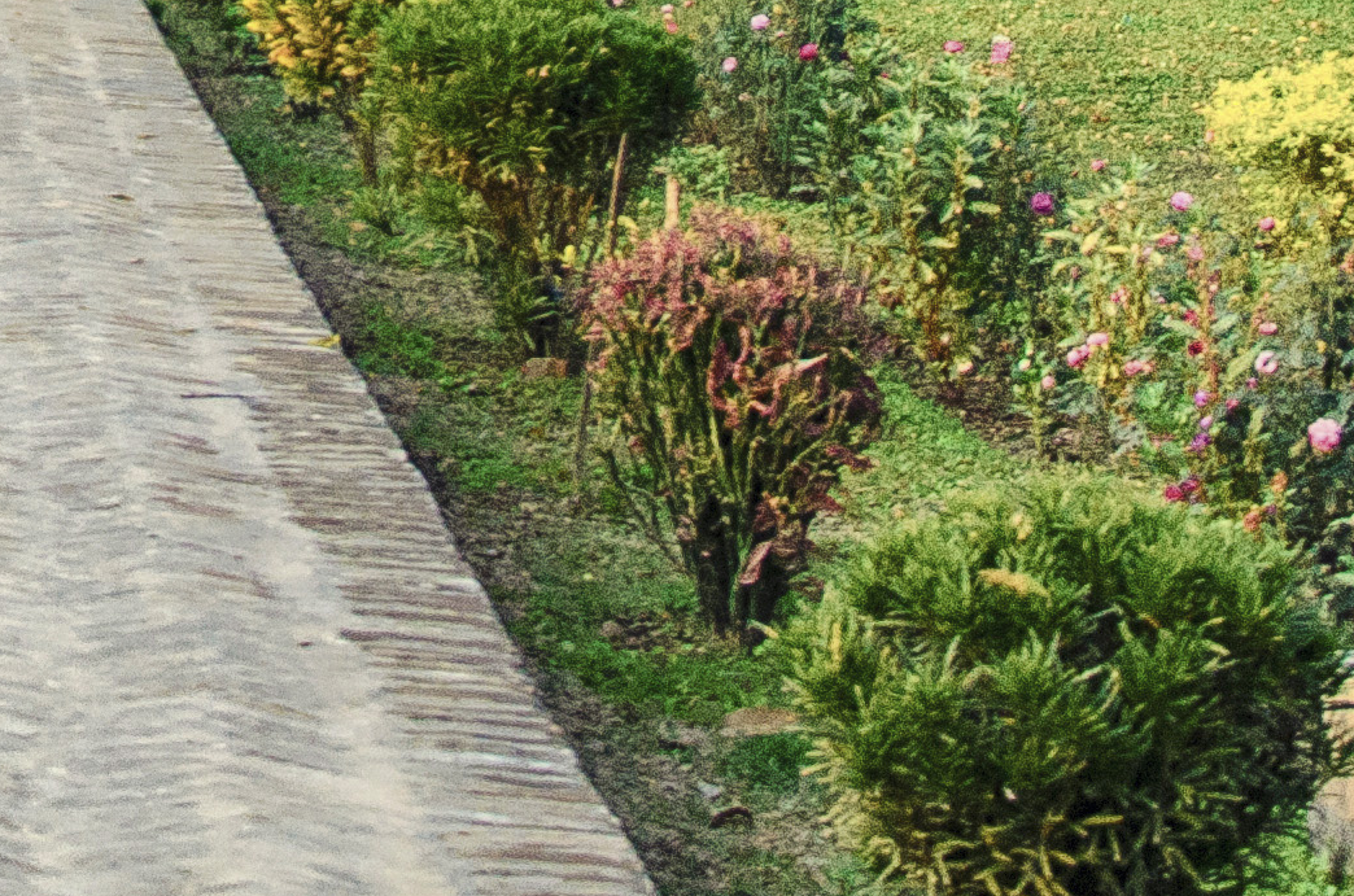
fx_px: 6379
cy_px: -974
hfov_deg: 11.9
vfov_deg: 7.7
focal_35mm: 170
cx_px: -180
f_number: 3.8
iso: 400
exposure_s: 1/1000
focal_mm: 24
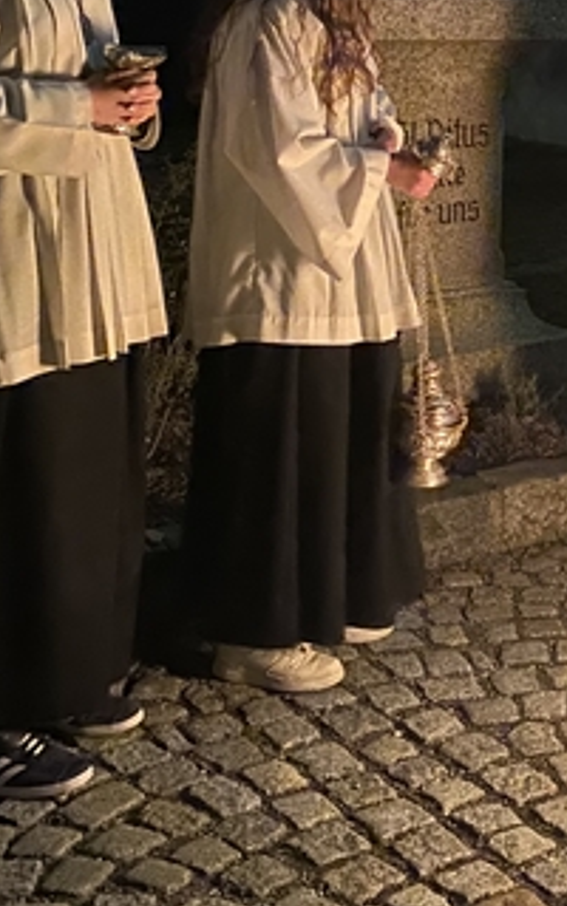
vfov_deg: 28.5
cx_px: 802
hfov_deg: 17.3
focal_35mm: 69
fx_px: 1706
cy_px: 68
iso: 1250
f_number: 1.8
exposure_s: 1/20
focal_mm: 4.25
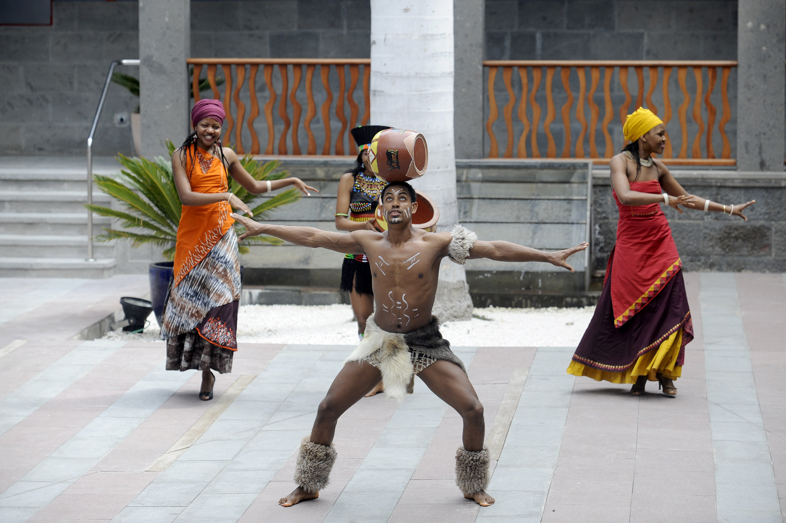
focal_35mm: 112
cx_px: 393
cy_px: 262
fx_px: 2444
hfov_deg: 18.3
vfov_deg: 12.2
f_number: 5.6
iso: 500
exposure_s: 1/800
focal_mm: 112
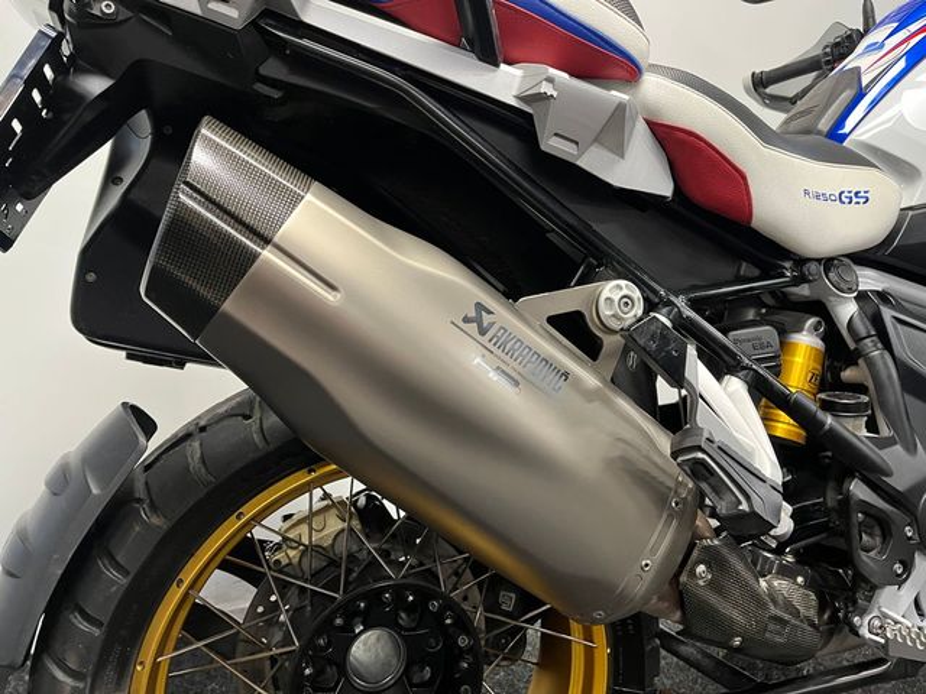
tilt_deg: -3.1
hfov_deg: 67.3
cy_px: 347
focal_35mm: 26
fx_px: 696
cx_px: 463
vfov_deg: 53.1
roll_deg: -0.4
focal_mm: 5.1
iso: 320
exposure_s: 1/50
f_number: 1.6
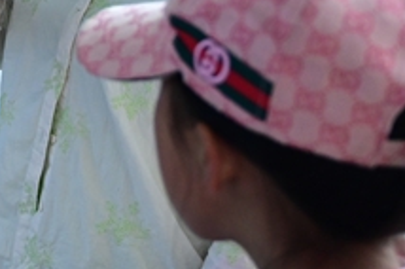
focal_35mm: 127
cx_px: -185
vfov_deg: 10.3
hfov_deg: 15.1
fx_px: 1427
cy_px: -170
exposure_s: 1/800
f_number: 4
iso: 2500
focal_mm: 34
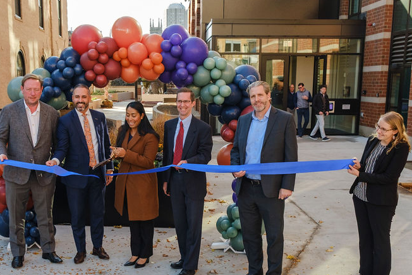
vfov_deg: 29.8
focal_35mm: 45
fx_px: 515
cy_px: 169
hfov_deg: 43.5
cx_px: 174
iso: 640
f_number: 5.6
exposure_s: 1/400
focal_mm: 16
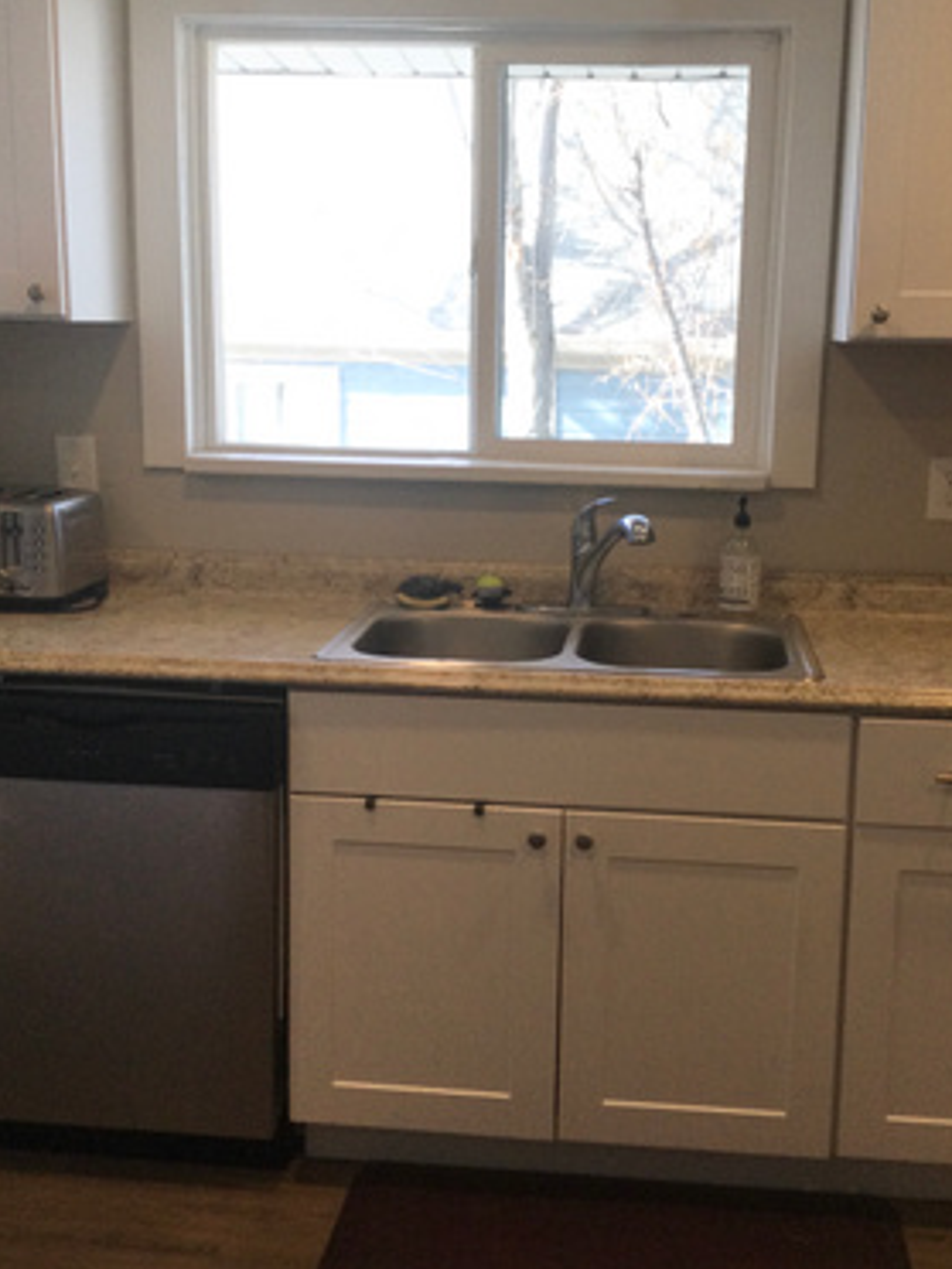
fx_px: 1467
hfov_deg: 35.8
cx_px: 577
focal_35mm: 40
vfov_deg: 46.8
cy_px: 597
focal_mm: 3.3
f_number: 2.4
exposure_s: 1/40
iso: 25
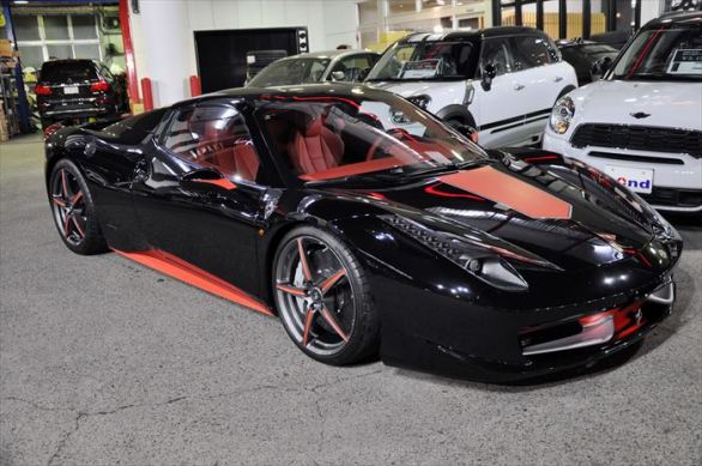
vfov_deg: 35.4
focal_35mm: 38
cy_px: 233
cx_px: 351
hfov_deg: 51.3
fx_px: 730
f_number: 4
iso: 450
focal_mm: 25
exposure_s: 1/15
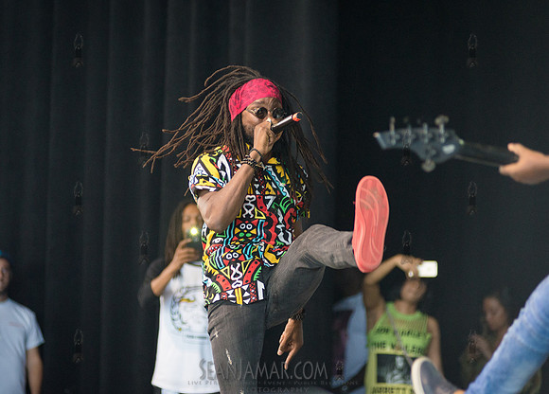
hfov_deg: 10.0
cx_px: 252
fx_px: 3132
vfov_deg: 7.2
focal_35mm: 201
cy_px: 214
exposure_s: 1/500
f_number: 2.8
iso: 2500
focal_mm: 170
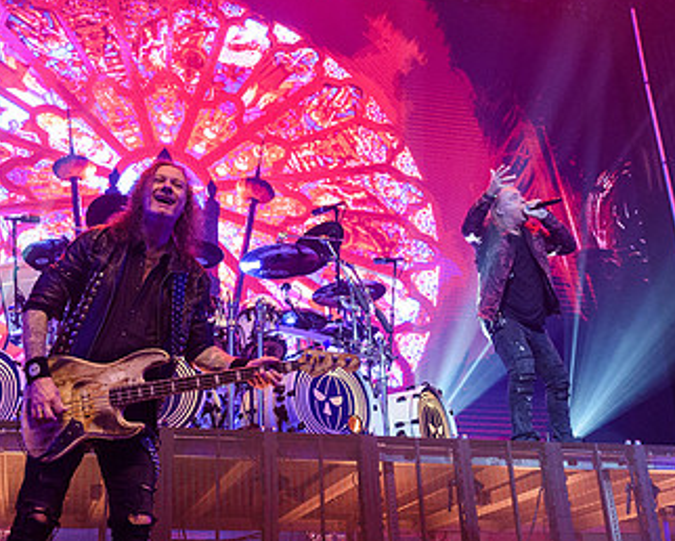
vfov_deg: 32.1
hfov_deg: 39.5
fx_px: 940
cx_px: 296
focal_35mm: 47
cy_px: 259
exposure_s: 1/640
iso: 3200
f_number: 4
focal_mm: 24
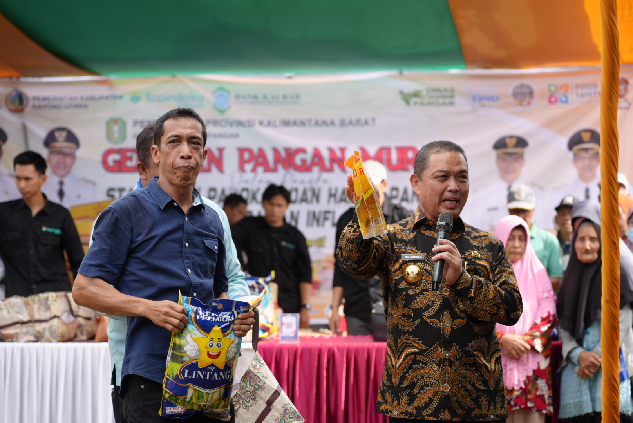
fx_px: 1848
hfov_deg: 19.4
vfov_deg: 13.1
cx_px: 316
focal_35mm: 105
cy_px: 212
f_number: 4.5
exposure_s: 1/320
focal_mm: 105
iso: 100
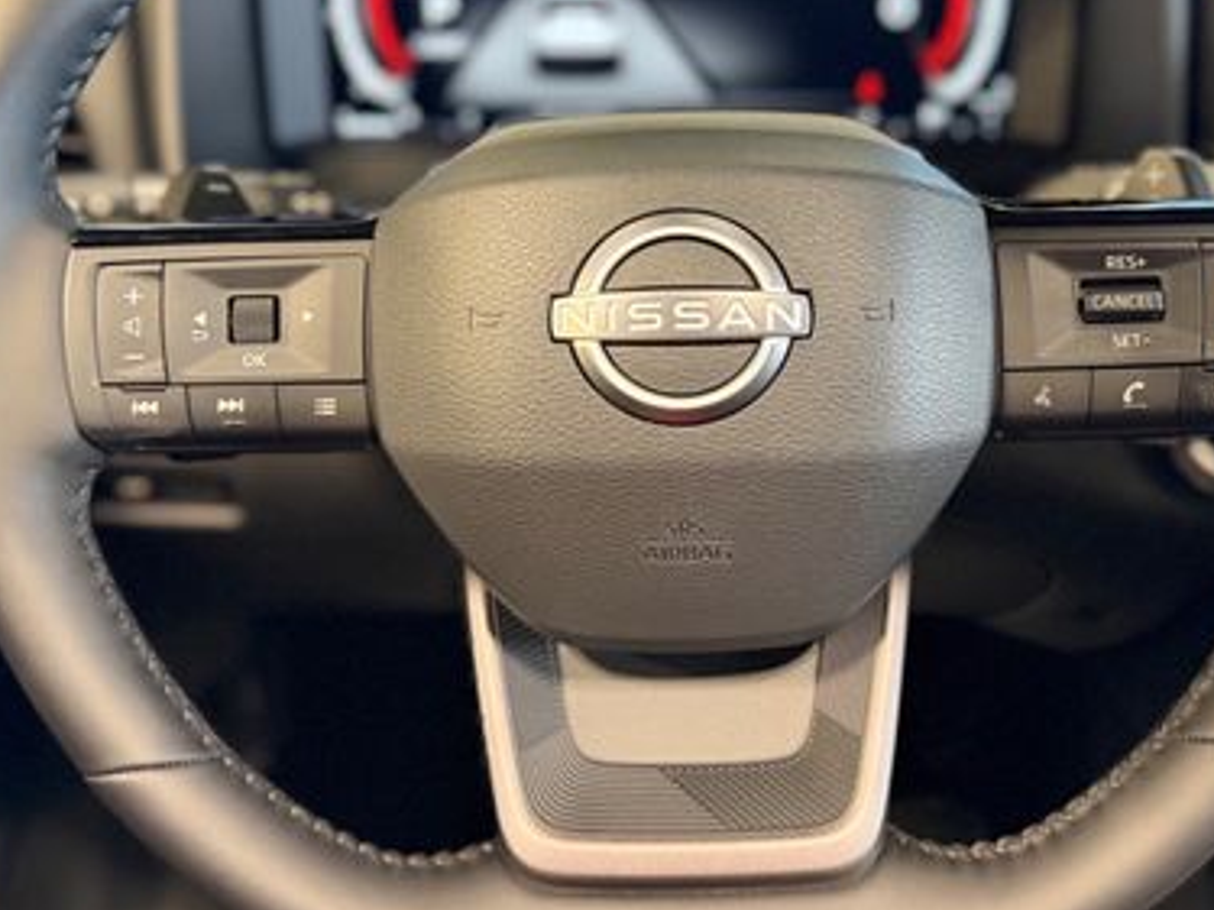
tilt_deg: -23.0
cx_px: 683
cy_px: 269
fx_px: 1437
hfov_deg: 45.7
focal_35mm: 41
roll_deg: -0.4
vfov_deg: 34.6
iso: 640
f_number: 1.78
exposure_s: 1/60
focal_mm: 6.76
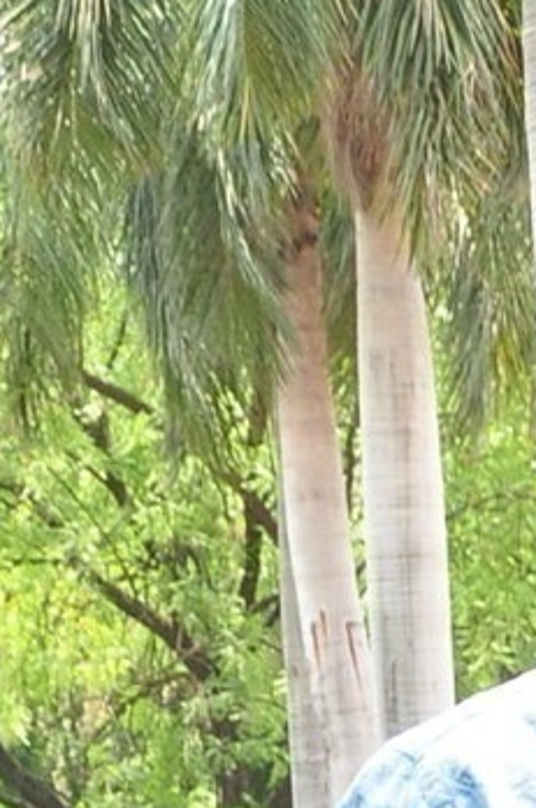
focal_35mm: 187
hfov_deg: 7.2
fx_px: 4189
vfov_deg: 9.7
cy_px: 1924
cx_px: 898
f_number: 8
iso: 500
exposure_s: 1/125
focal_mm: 24
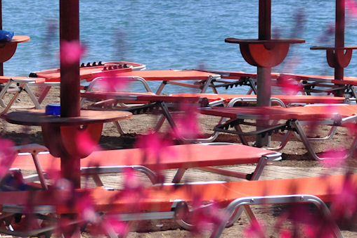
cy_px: 62
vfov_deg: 5.4
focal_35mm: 255
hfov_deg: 8.1
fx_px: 2527
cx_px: 224
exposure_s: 1/800
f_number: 9
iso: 200
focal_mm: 72
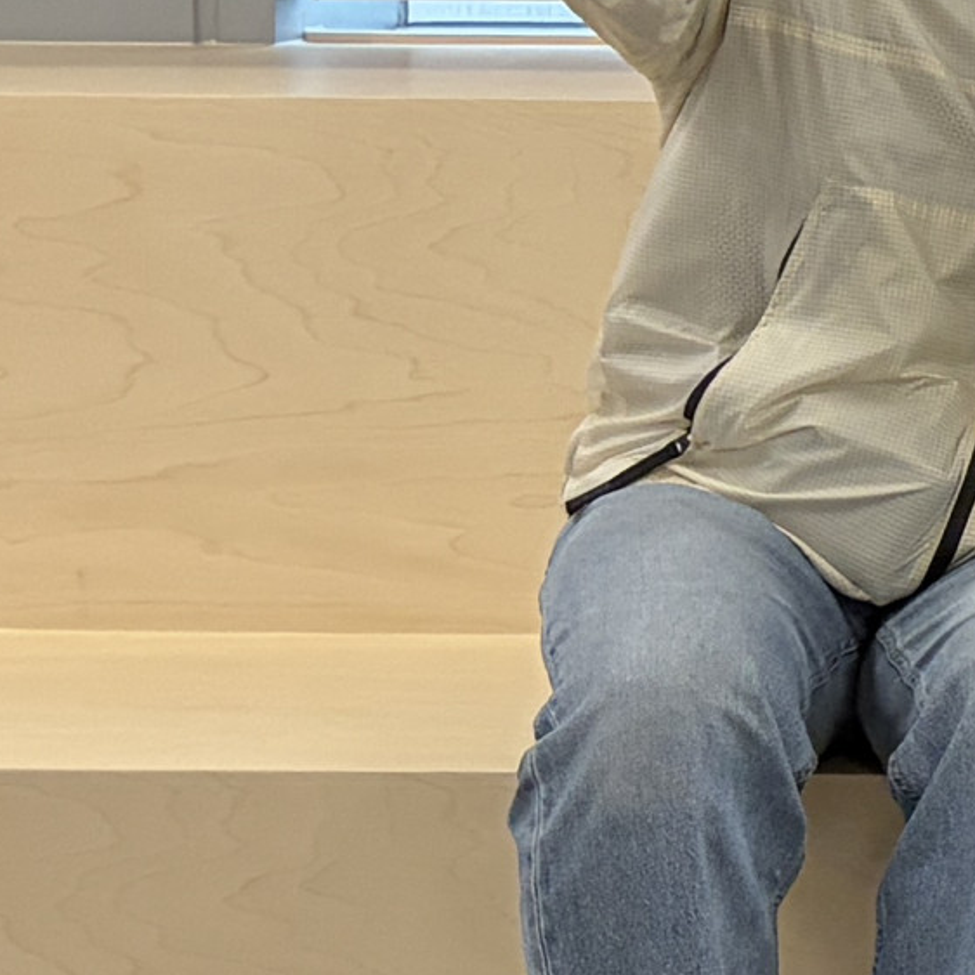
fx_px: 5003
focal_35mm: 157
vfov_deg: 10.9
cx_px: 2694
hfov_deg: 9.3
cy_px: -172
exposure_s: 1/187
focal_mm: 5.96
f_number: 1.6
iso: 125
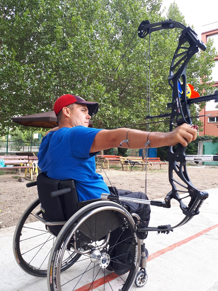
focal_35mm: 27
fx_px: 227
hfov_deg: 51.4
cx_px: 109
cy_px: 146
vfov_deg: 65.3
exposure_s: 1/135
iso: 40
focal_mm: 3.6
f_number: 1.9
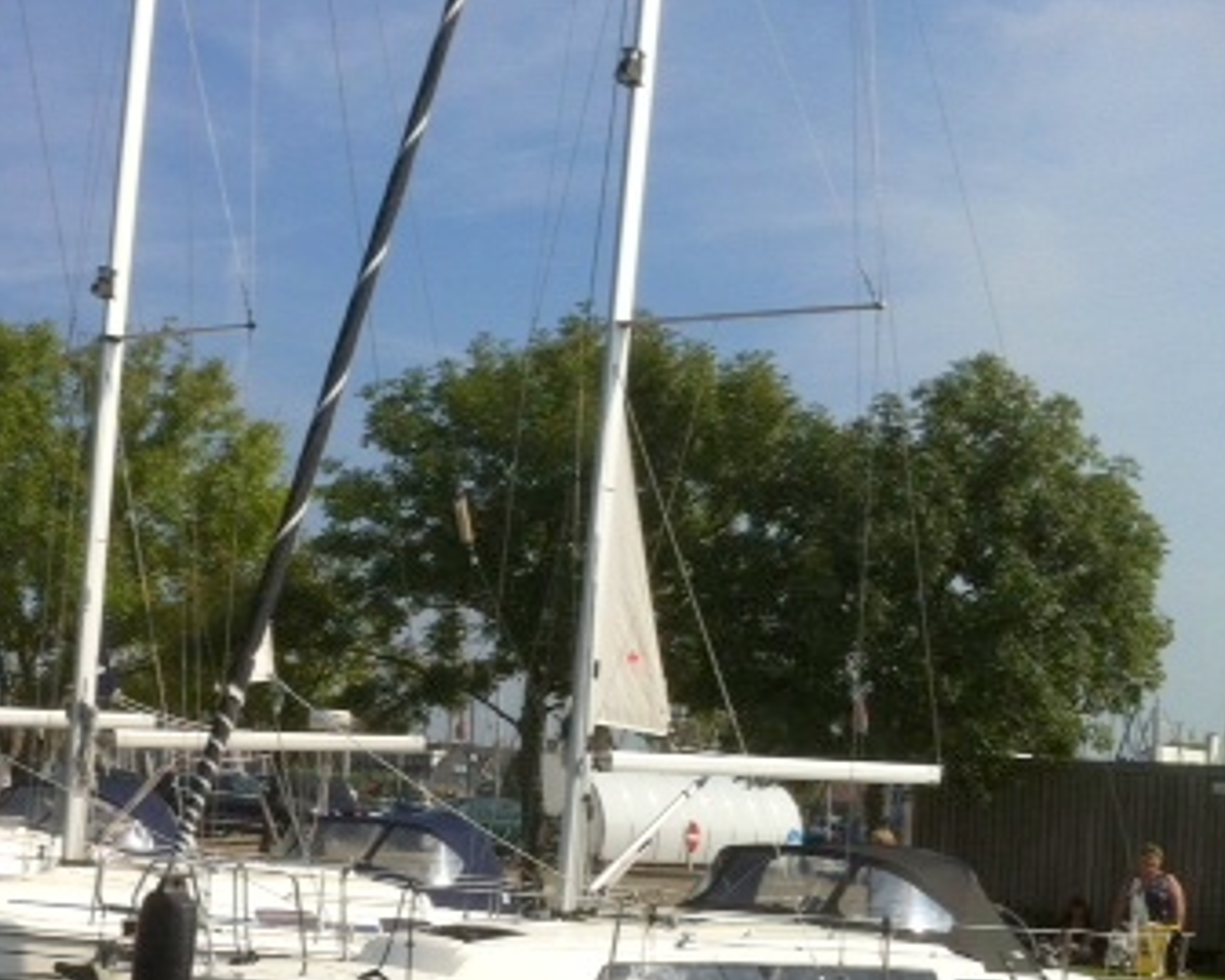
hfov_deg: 27.9
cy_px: 718
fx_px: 2357
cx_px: 88
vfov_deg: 23.3
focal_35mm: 65
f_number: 2.8
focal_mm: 3.85
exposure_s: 1/2320
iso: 80
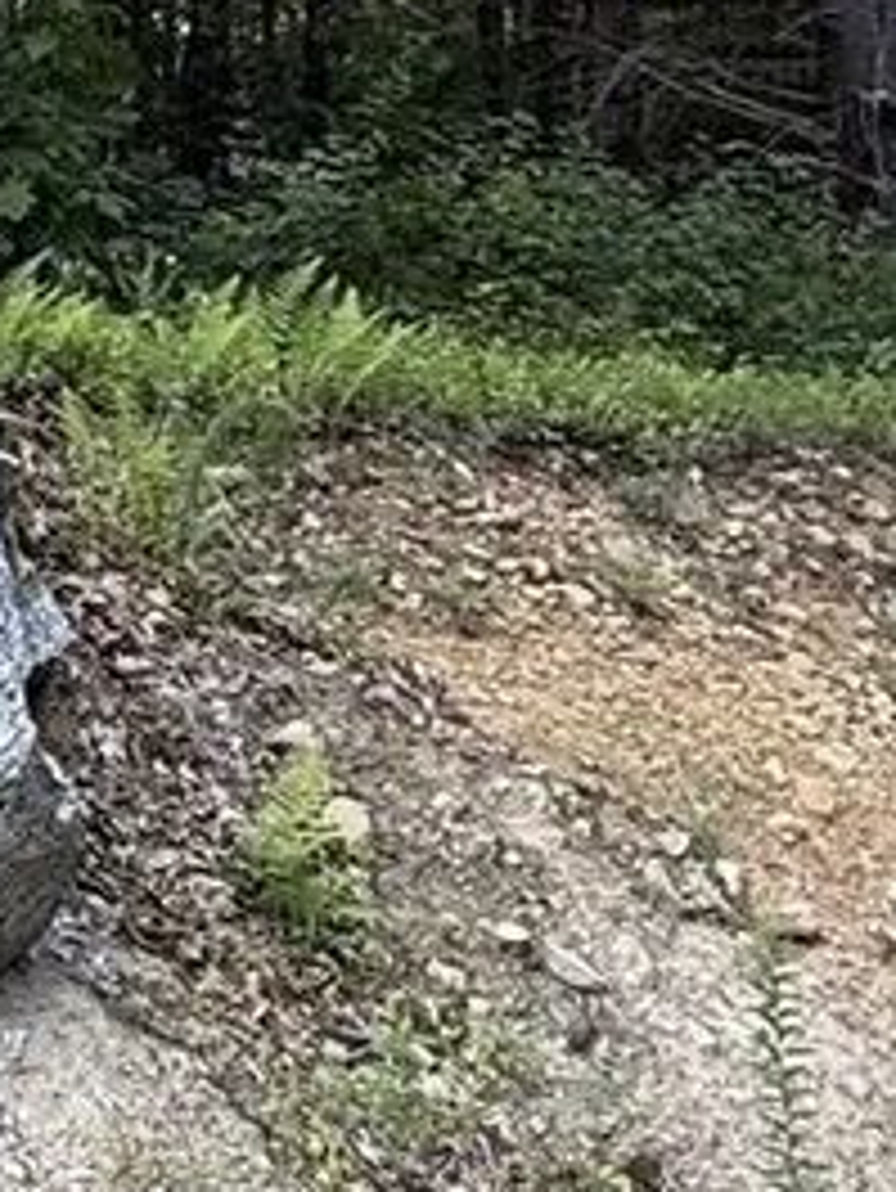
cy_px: 421
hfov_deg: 16.7
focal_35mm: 72
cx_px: -747
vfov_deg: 26.9
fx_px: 2483
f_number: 2.2
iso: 50
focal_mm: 2.22
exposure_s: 1/99
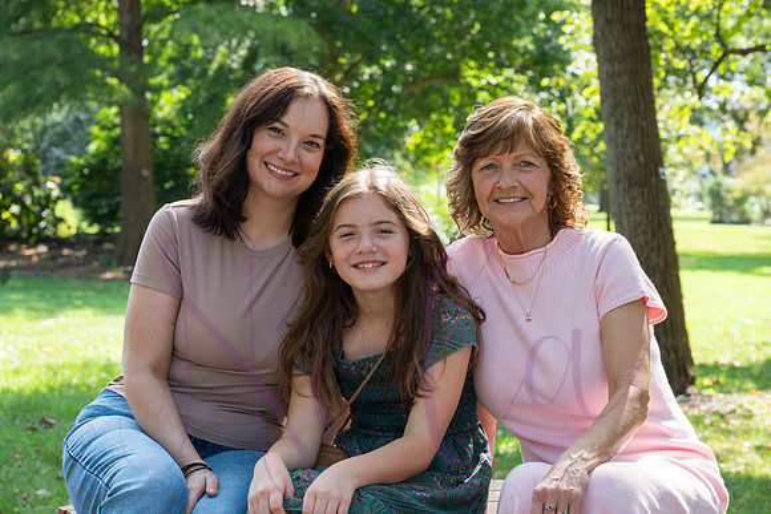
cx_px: 386
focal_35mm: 96
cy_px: 257
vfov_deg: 14.2
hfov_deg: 21.2
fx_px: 2063
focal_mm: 95
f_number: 9
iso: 800
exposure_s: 1/250
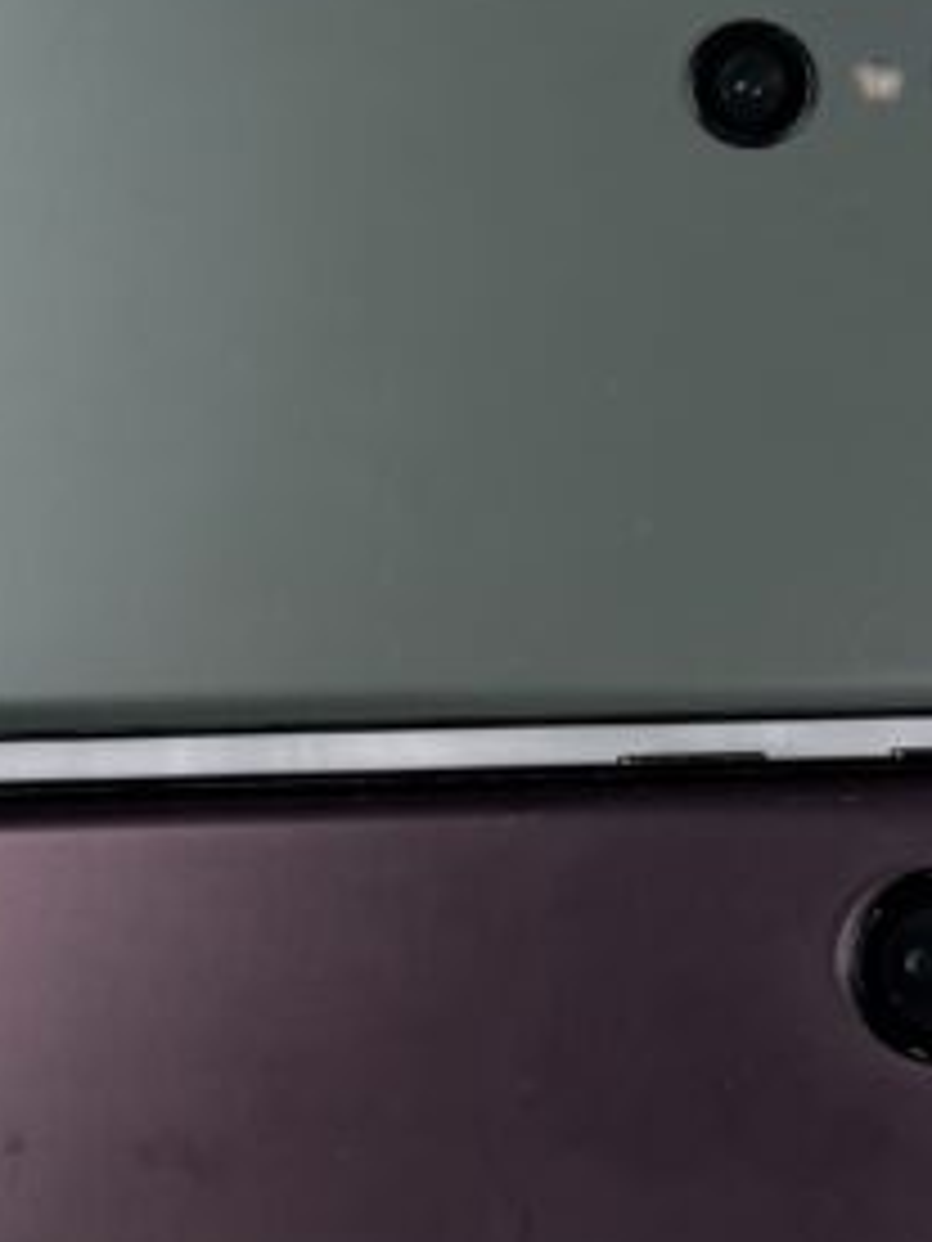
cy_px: 441
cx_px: 257
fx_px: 3195
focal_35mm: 89
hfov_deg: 16.5
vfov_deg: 21.9
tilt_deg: -85.7
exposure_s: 1/443
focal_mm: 6.76
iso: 80
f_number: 1.78
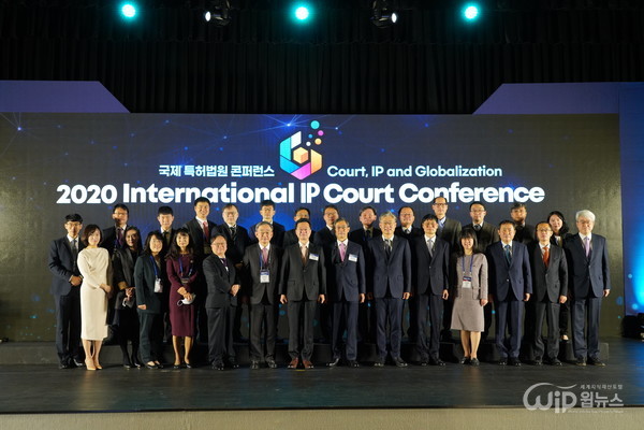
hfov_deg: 54.4
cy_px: 215
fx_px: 626
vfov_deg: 37.9
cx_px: 322
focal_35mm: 35
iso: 3200
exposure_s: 1/125
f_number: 7.1
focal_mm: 35
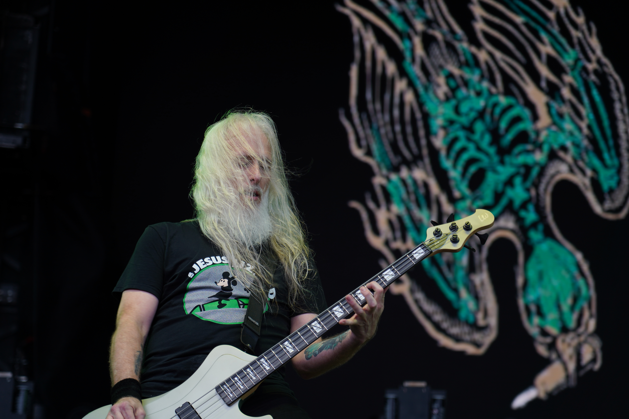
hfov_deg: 19.5
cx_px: 314
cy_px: 210
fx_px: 1834
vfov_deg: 13.0
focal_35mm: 105
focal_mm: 105
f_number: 4
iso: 125
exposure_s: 1/125
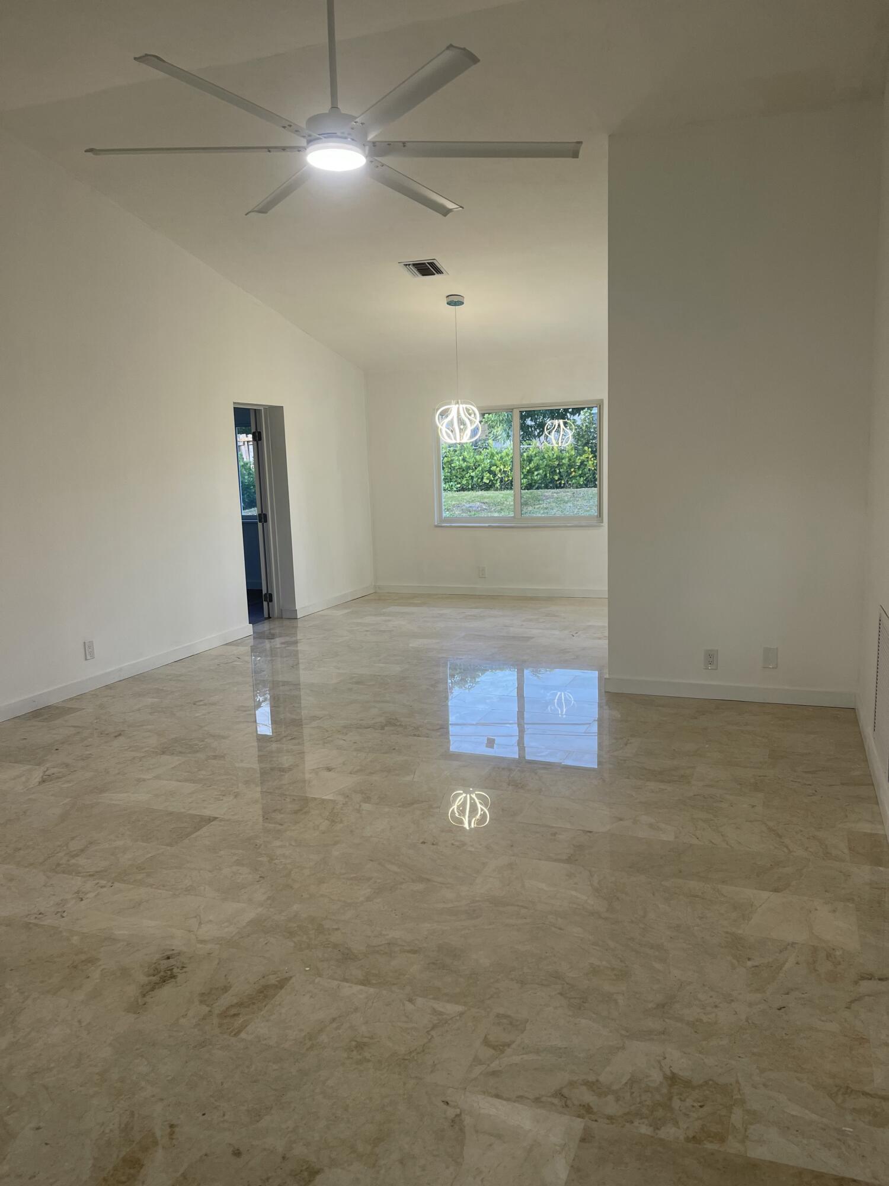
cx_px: 444
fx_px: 856
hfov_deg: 54.9
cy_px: 593
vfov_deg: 69.4
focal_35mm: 25
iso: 64
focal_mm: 5.1
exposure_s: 1/60
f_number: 1.6
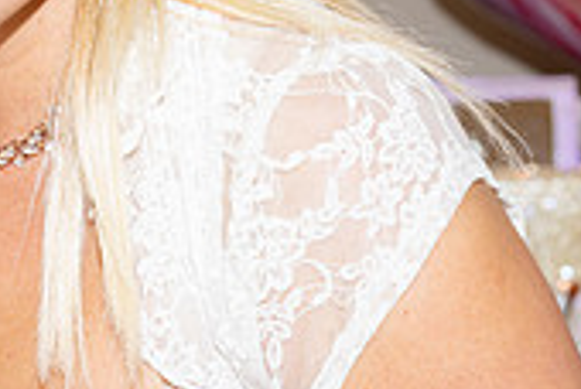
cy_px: 19
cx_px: 99
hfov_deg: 11.5
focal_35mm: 177
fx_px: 2862
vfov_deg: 7.8
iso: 400
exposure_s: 1/100
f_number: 5
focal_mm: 52
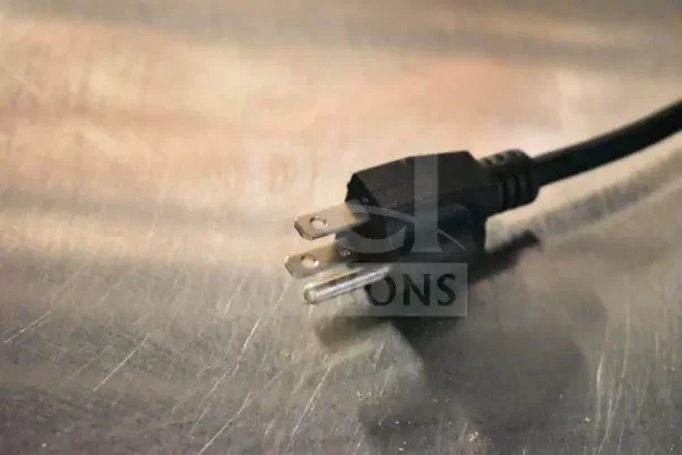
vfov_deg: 20.2
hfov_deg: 29.9
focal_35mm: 68
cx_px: 341
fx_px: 1279
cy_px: 228
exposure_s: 1/50
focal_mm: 45
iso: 25600
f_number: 5
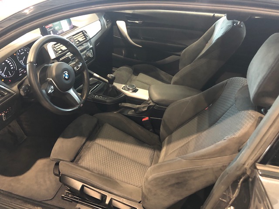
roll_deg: -3.2
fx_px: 226
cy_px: 104
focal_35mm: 28
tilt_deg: -36.9
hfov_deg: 63.4
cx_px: 140
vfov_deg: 49.7
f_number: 1.8
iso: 100
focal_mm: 3.99
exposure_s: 1/6
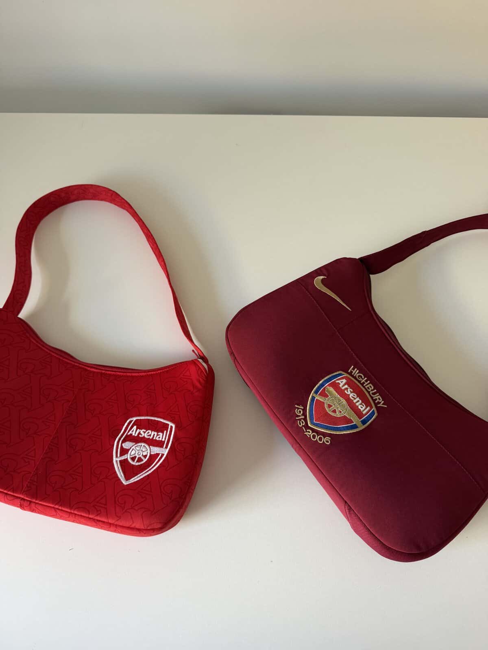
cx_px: 244
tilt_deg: -67.7
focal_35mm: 24
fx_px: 451
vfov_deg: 71.6
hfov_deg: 56.8
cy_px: 325
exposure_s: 1/121
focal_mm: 6.76
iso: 200
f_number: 1.78
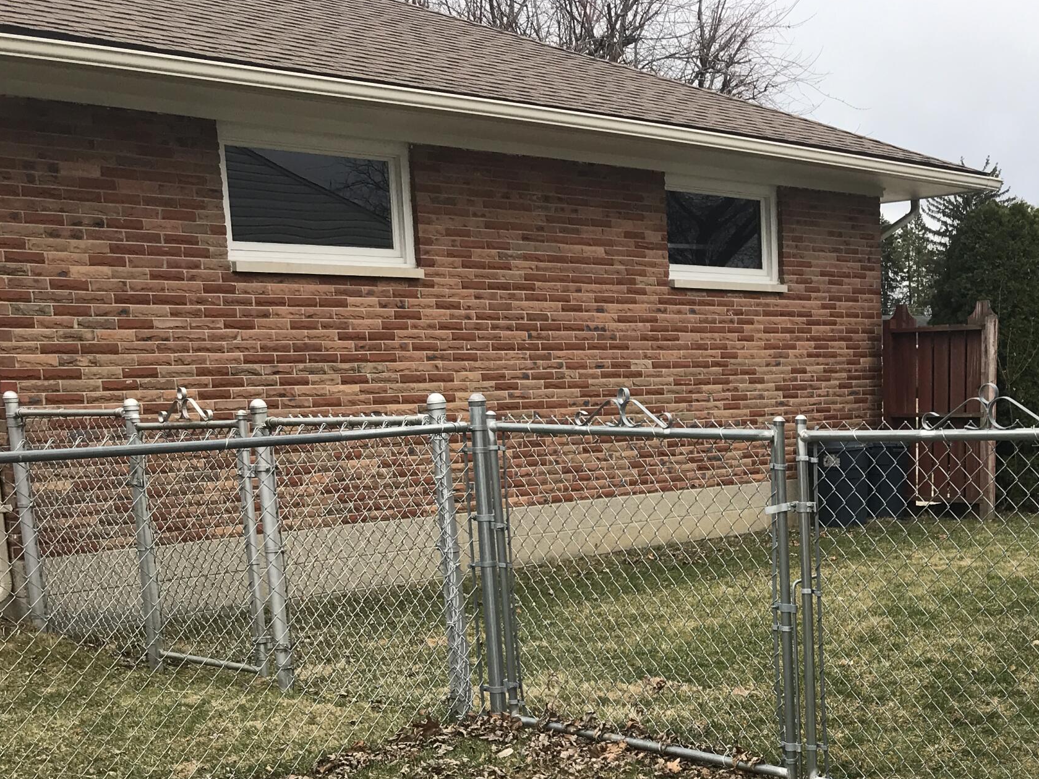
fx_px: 1501
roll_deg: +2.6
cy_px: 639
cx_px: 846
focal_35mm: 50
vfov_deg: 28.4
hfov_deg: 36.7
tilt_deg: -10.6
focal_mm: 3.99
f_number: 1.8
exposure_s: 1/638
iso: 20
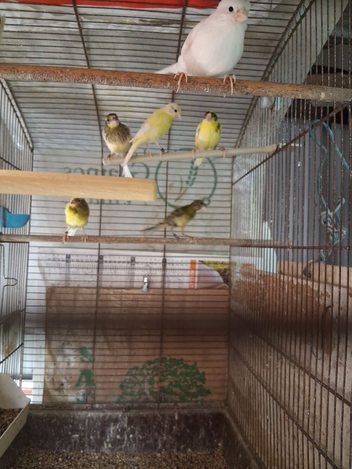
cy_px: 234
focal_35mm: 26
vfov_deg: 67.3
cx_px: 176
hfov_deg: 53.1
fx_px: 352
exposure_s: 1/25
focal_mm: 3.98
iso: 640
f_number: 1.8
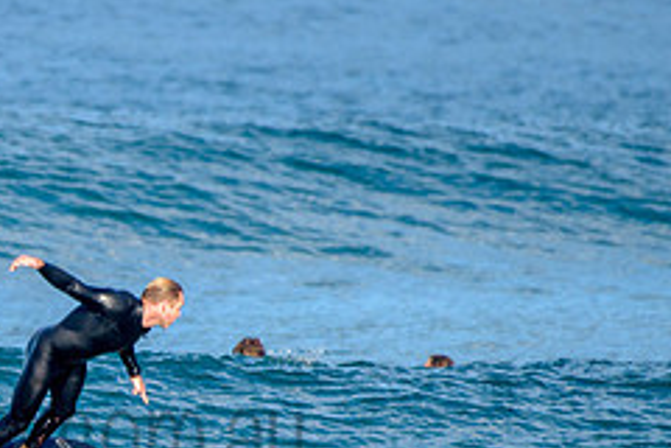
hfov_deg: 1.4
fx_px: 27602
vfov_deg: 0.9
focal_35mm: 1481
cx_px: 30
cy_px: 384
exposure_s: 1/2000
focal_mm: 500
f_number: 5.6
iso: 320
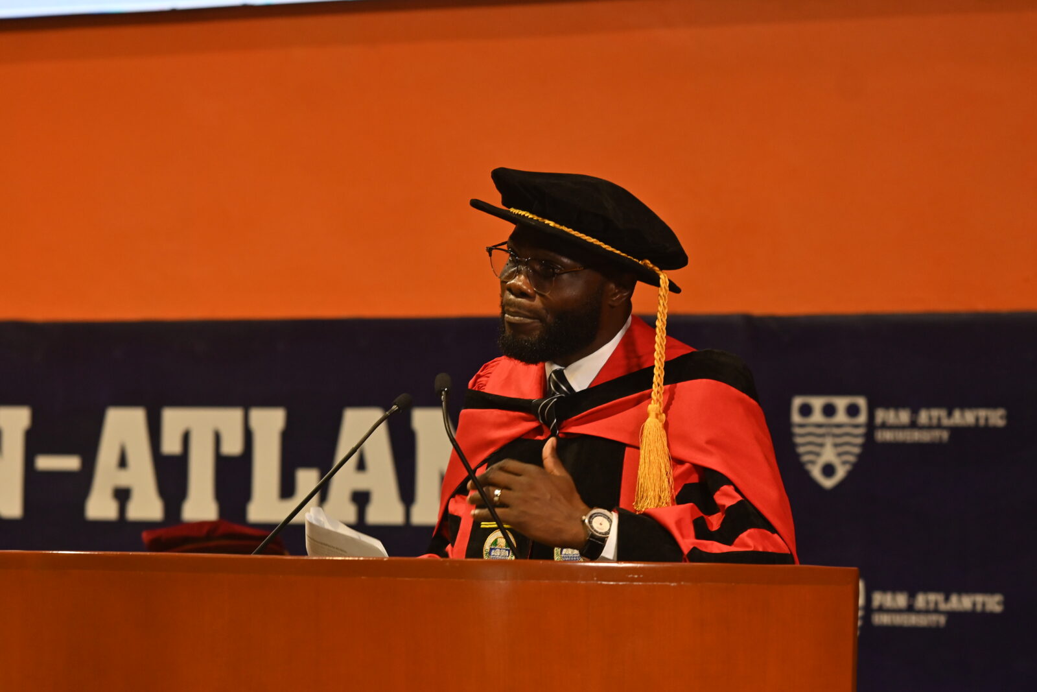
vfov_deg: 10.8
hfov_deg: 16.1
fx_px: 3673
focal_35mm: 128
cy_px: 346
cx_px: 518
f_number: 4
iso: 800
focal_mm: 85
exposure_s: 1/125
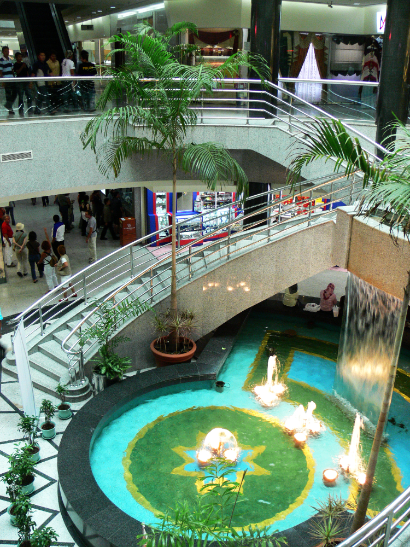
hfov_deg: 40.7
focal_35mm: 35
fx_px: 553
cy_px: 274
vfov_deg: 52.6
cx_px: 205
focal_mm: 7.4
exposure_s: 1/15
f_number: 2.8
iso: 200
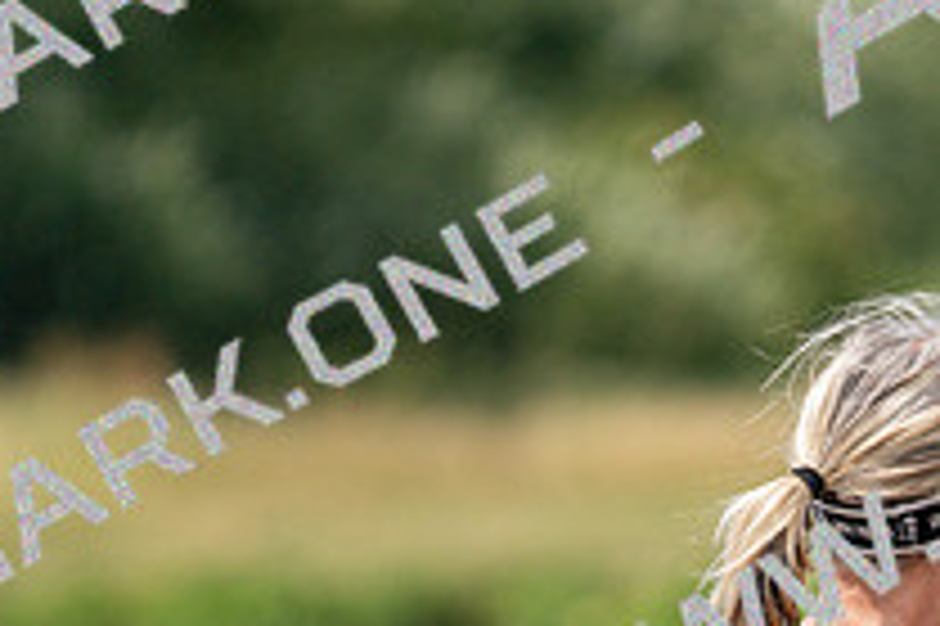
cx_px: 1057
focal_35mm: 1031
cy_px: 777
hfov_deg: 2.0
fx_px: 26899
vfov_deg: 1.3
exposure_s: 1/1600
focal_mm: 371
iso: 250
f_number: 6.3
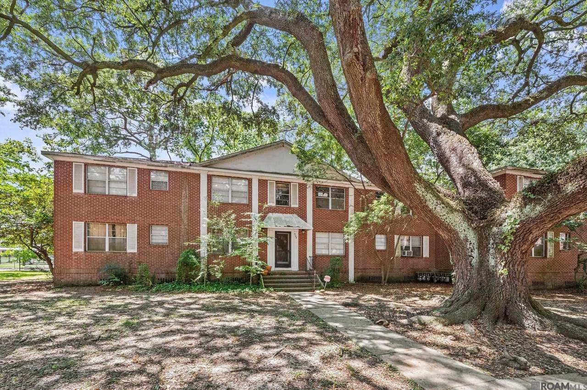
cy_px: 195
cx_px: 294
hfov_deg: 104.3
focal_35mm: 14
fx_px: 228
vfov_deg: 81.1
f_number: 8
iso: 1250
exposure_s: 1/320
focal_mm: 14
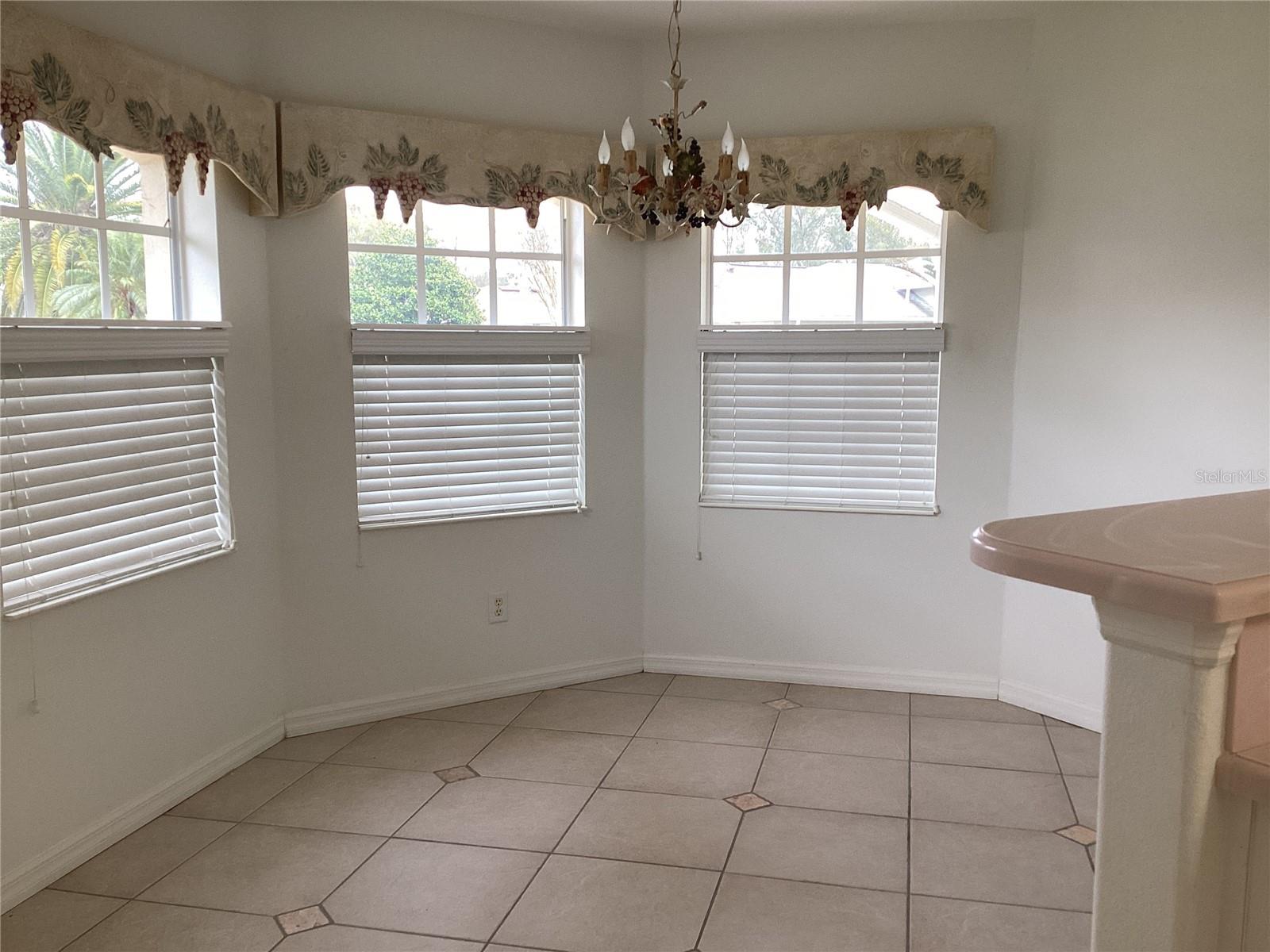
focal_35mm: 31
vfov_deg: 45.4
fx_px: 1137
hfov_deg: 58.4
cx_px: 635
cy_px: 476
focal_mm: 3.3
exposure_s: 1/60
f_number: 2.4
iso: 64
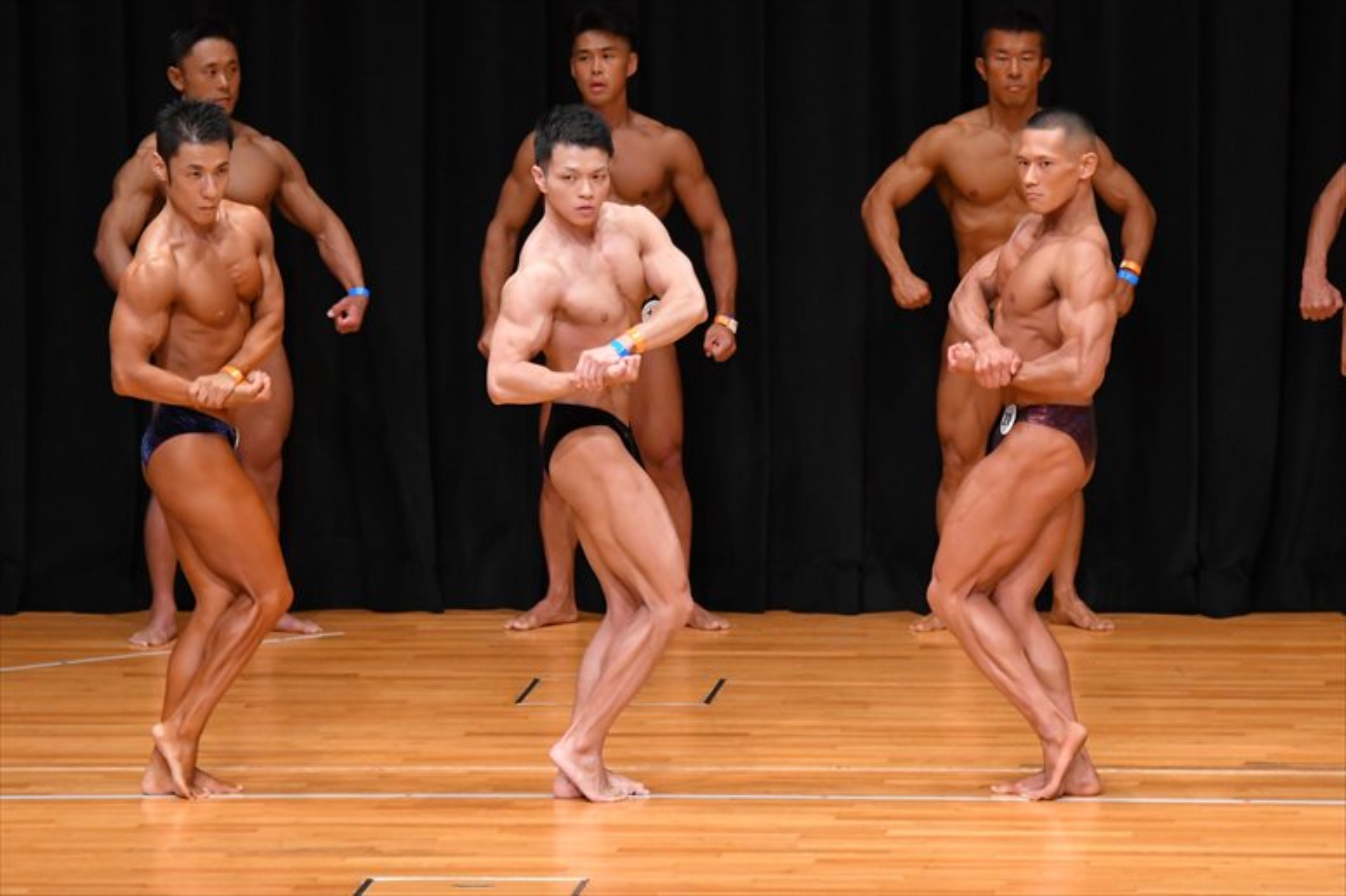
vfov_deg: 5.1
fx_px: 10090
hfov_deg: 7.6
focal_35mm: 270
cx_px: 673
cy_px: 448
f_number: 5.6
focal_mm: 180
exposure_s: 1/400
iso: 4000
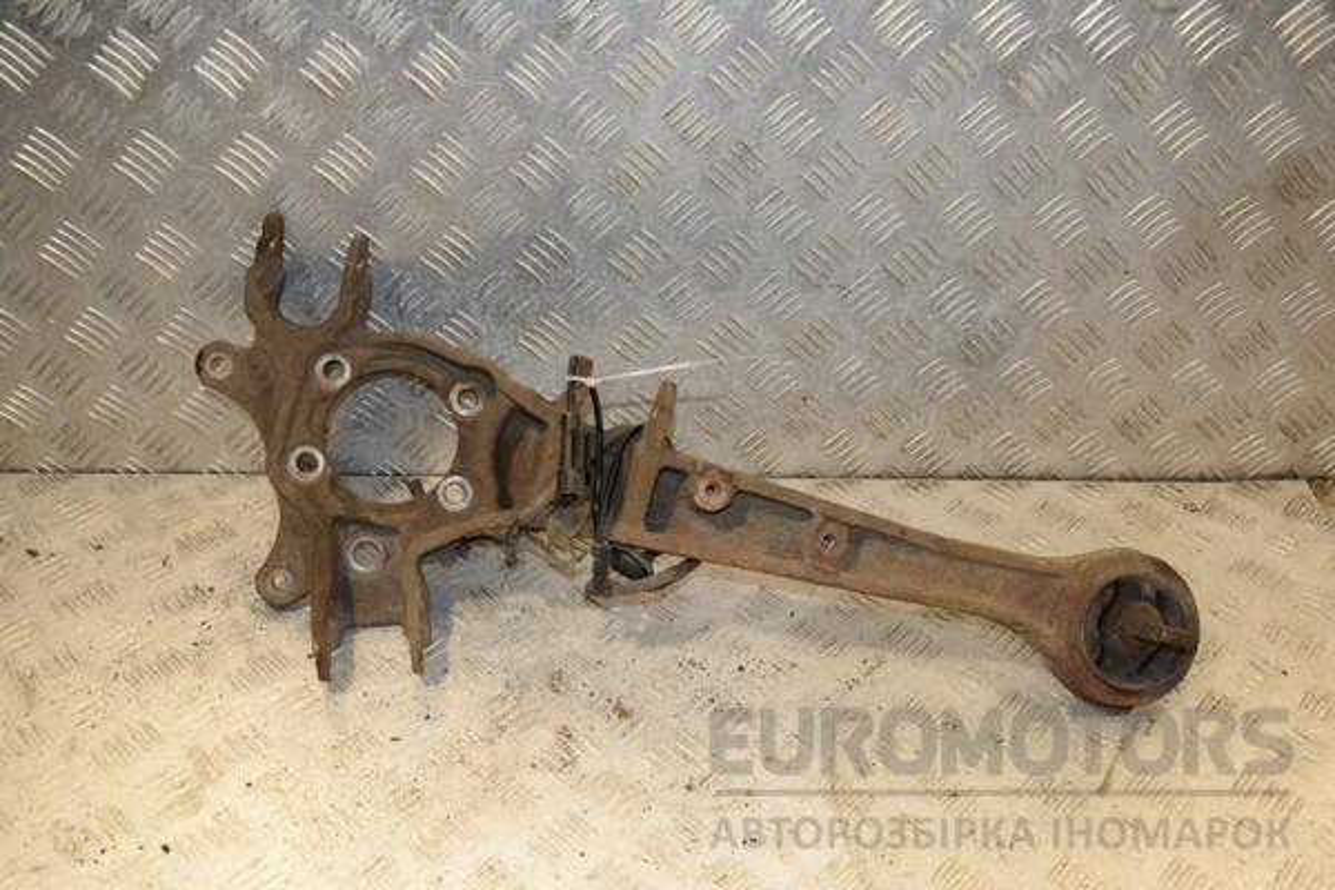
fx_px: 1391
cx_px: 668
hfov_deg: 51.3
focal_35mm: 38
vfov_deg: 35.5
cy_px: 445
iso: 800
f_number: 6.3
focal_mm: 25
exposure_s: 1/200
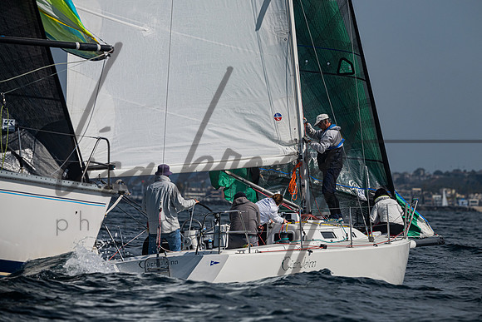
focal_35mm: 308
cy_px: 135
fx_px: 4124
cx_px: 295
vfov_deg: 4.5
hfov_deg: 6.7
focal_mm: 250
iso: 320
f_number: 6.3
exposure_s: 1/5000
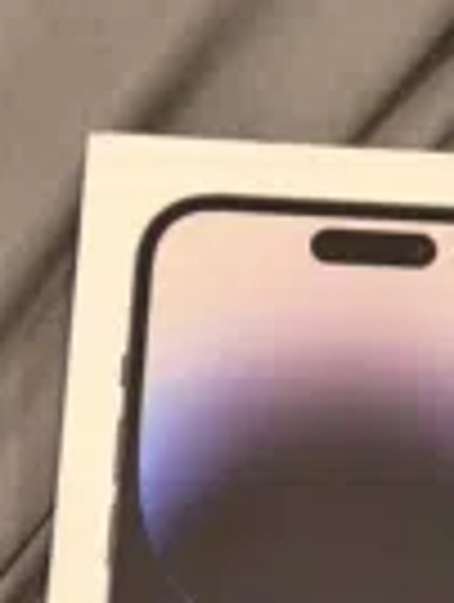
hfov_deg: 10.2
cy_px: 738
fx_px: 2493
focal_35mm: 143
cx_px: 625
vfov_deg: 13.4
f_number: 1.78
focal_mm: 6.76
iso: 160
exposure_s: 1/50
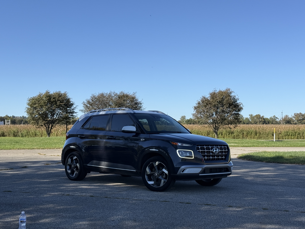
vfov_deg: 30.3
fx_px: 423
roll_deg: +0.1
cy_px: 114
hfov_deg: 39.7
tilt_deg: +3.3
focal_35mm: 48
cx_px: 152
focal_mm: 6.76
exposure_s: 1/3704
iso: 64
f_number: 1.78
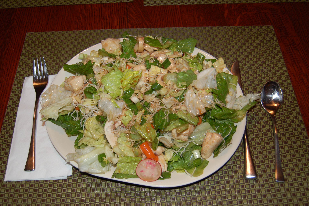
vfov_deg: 38.3
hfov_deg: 55.1
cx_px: 154
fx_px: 296
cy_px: 103
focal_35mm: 34
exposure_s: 1/60
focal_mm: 23
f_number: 3.8
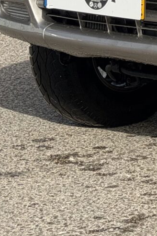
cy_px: -45
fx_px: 1276
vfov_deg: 10.4
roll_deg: +3.2
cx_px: 399
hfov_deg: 6.6
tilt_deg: -2.5
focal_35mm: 195
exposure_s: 1/2415
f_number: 1.78
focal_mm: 6.76
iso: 100
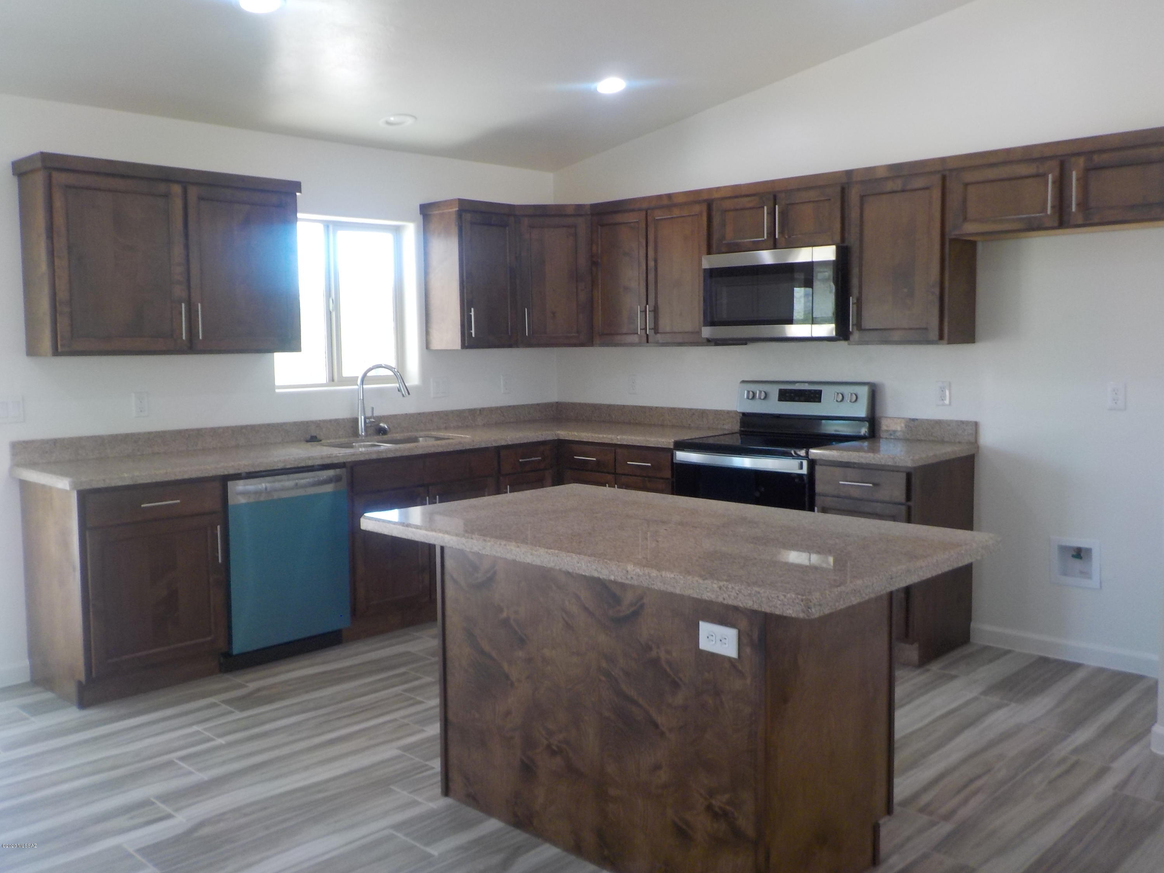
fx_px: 1009
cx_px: 582
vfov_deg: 46.8
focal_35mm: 30
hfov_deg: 60.0
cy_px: 436
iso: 160
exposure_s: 1/30
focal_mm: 4.1
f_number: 3.3
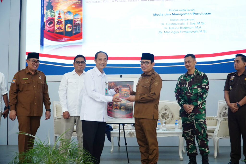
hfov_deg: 38.2
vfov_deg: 26.0
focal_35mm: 52
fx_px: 355
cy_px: 82
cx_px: 123
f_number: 4
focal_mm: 35
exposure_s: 1/200
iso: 1600
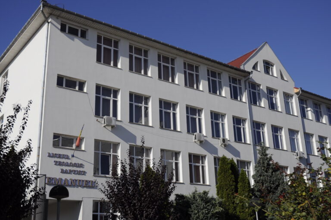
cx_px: 166
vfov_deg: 30.8
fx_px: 399
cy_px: 110
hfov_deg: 45.0
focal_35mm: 44
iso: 250
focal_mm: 29
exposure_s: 1/2000
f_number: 6.3
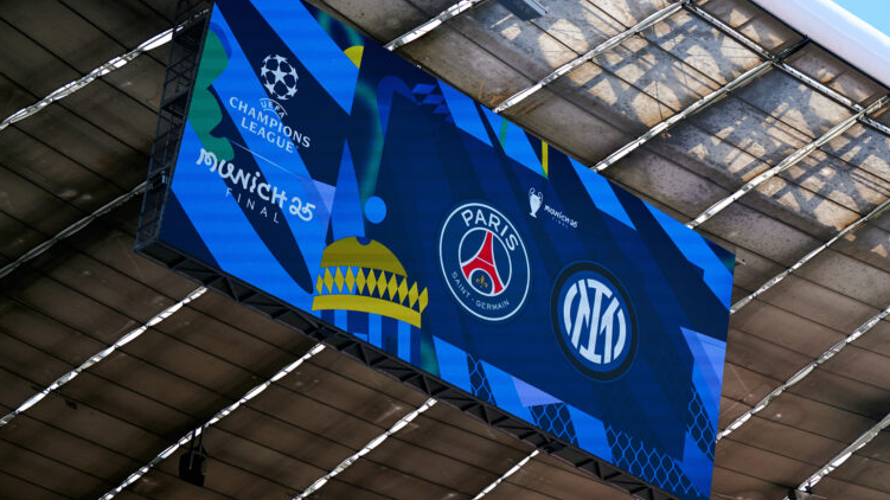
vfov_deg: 12.1
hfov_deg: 21.3
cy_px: 161
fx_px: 2359
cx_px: 583
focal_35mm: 100
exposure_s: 1/1600
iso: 320
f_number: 2.8
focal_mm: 70
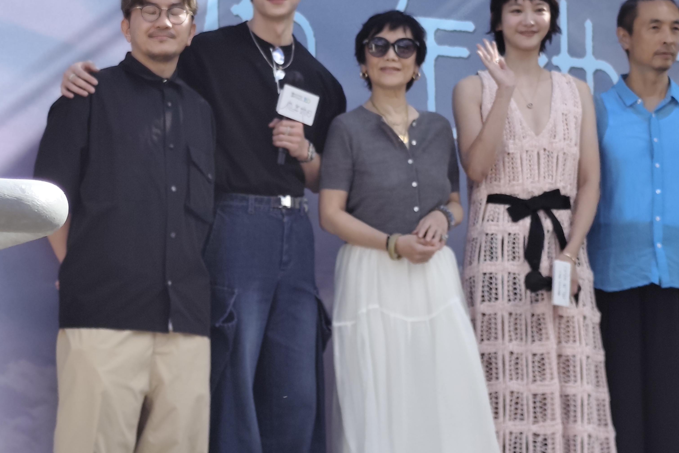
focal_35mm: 155
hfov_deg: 13.2
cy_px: 124
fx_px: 2924
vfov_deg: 8.8
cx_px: 279
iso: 50
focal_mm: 6.19
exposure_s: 1/329
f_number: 1.65
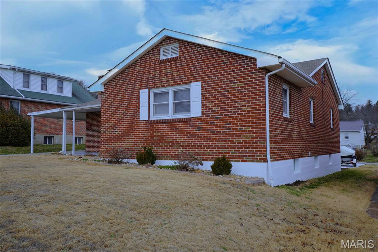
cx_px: 189
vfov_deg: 43.6
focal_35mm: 30
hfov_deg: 61.9
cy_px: 126
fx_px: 315
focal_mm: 20
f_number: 7.1
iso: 100
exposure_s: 1/100
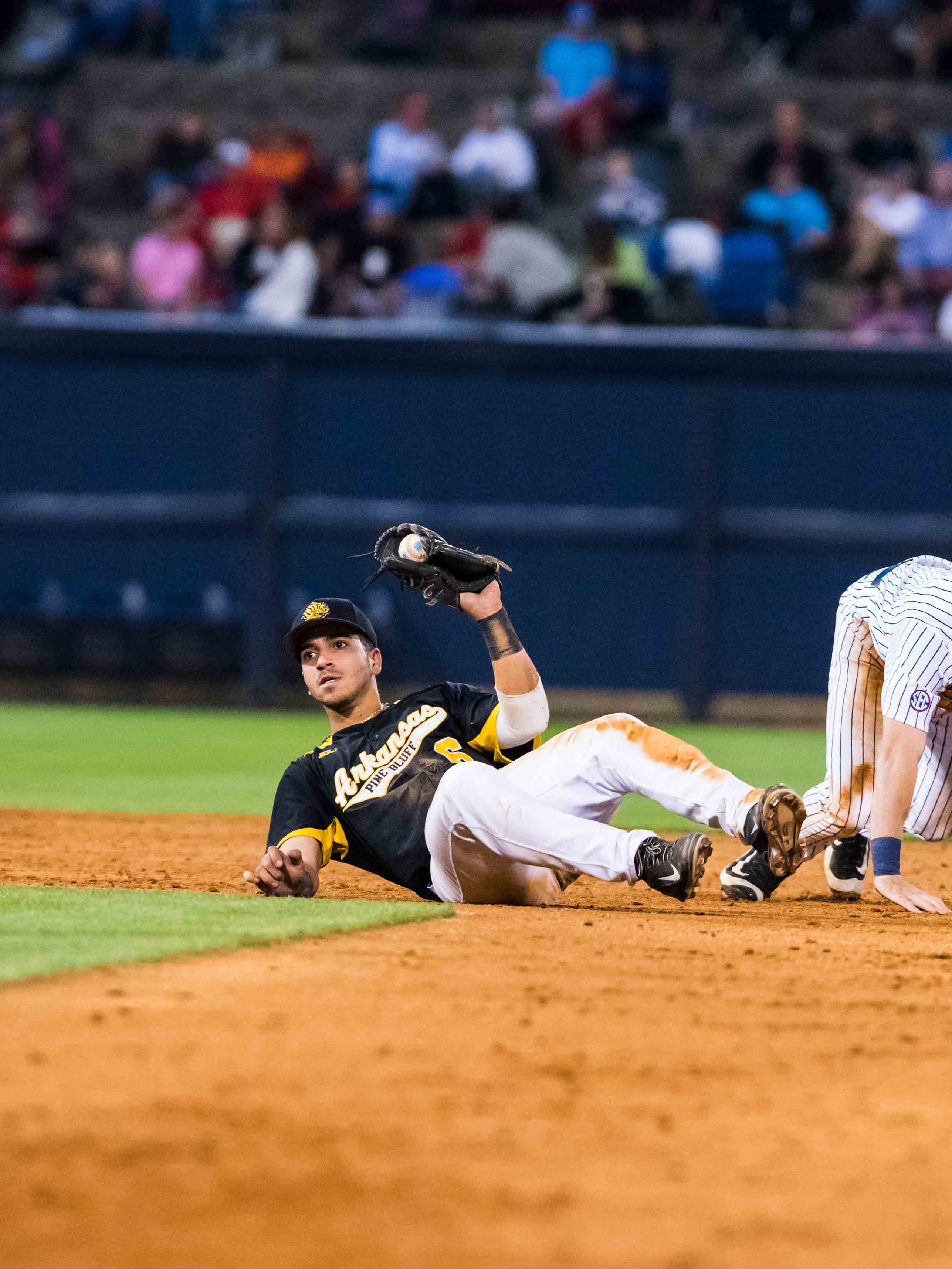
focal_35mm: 504
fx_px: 18483
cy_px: 657
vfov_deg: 3.9
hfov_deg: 3.0
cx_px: 620
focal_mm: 300
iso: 6400
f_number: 4
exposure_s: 1/1000
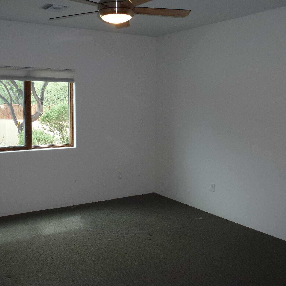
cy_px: 144
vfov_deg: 46.0
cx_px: 121
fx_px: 337
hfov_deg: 45.9
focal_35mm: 36
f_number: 3.5
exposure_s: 1/60
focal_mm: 5.4
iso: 200
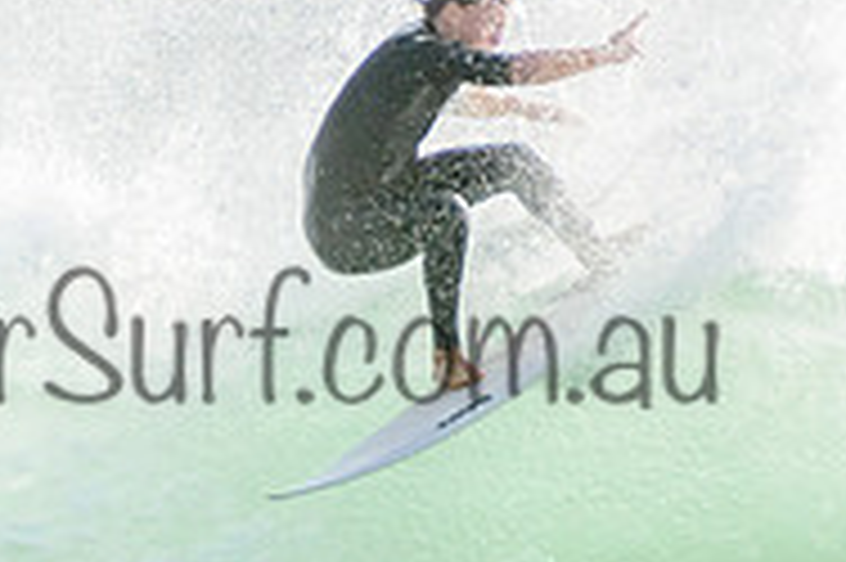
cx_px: 243
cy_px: 299
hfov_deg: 1.1
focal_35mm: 1856
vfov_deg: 0.7
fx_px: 43577
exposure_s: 1/2000
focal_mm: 400
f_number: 5.6
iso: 320
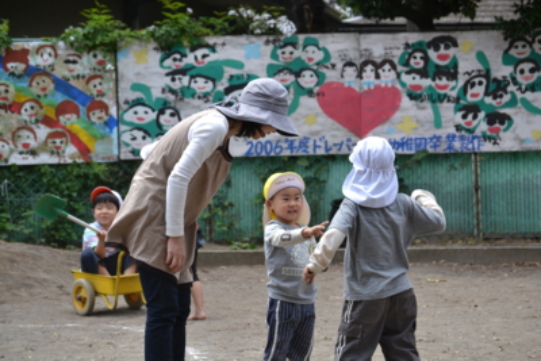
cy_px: 180
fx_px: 2074
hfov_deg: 14.9
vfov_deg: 9.9
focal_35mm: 138
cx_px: 270
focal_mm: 92
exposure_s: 1/160
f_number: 6.3
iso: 100
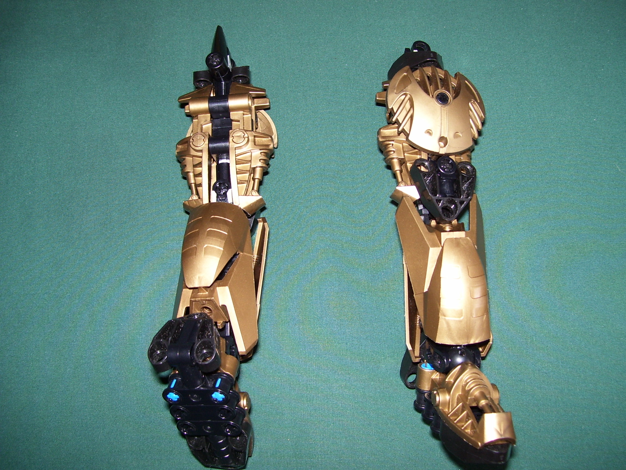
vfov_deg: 39.7
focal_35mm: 36
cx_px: 313
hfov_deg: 51.4
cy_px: 235
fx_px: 651
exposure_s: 1/60
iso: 80
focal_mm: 6
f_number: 2.7
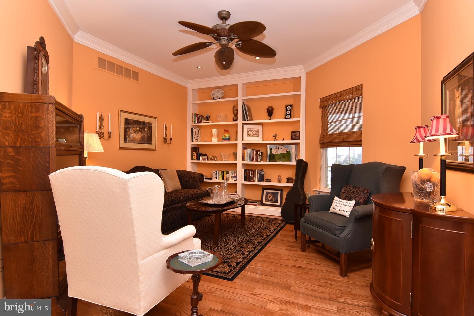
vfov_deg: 67.5
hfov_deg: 90.0
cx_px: 237
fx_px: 237
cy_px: 158
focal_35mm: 18
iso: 800
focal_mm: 12
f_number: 6.3
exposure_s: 1/30
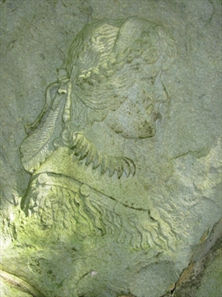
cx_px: 111
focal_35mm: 38
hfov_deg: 37.7
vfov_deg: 49.0
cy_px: 148
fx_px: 325
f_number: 2.9
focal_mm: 6.3
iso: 50
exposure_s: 1/32
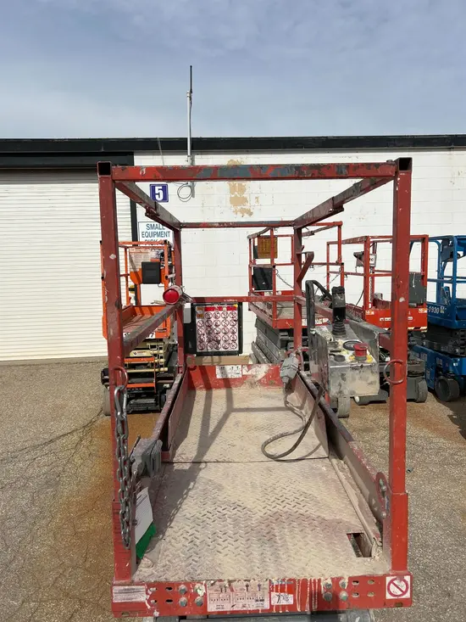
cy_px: 311
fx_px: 467
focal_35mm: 26
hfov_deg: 53.1
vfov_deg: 67.3
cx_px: 233
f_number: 1.5
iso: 50
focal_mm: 5.7
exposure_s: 1/8696
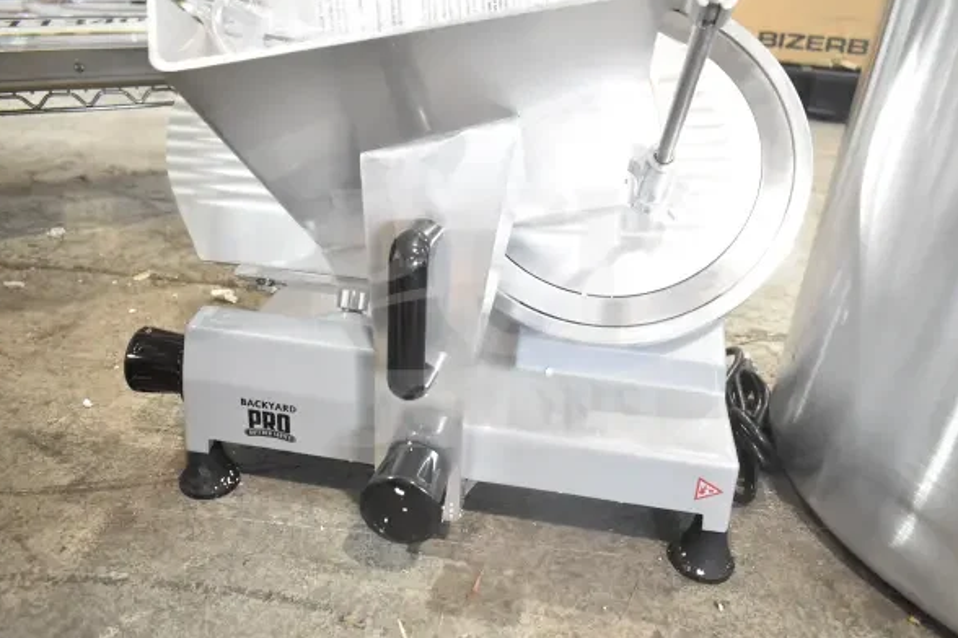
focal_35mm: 28
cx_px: 472
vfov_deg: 46.4
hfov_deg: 65.5
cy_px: 318
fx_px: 745
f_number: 4.5
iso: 1600
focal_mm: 18
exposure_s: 1/80
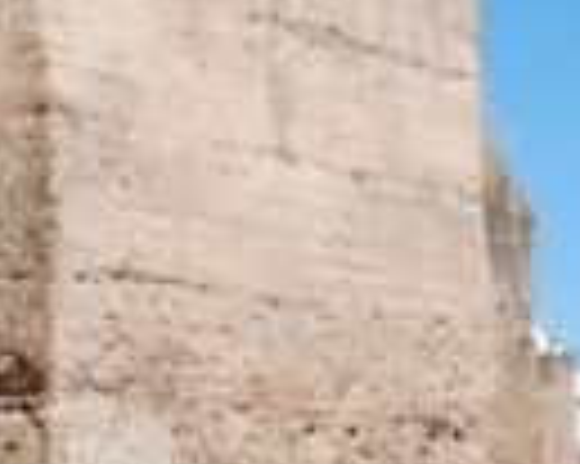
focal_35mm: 159
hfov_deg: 11.9
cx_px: -83
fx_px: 2724
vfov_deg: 9.5
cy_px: -212
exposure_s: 1/800
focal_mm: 29
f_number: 14
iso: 1000
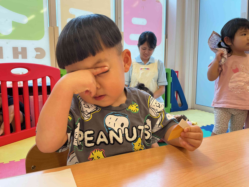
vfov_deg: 48.2
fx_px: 209
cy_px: 94
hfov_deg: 61.7
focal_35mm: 29
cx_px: 124
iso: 64
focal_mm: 3
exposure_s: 1/120
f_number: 1.8
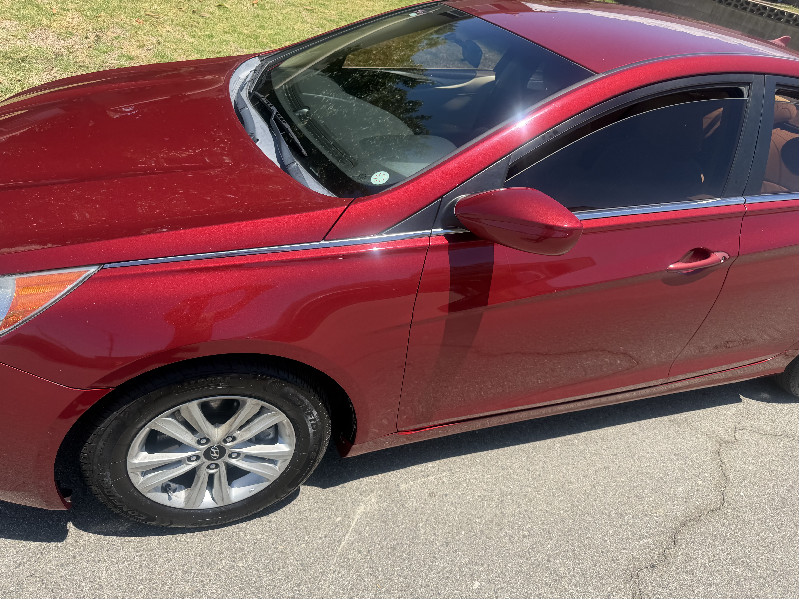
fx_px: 554
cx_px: 400
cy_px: 300
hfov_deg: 71.6
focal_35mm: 24
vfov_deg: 56.8
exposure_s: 1/2611
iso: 80
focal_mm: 6.76
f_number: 1.78
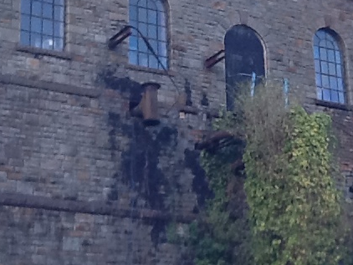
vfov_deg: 14.8
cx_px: 255
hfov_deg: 19.5
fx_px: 1020
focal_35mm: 100
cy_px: 123
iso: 50
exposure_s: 1/120
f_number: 2.4
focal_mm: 2.03
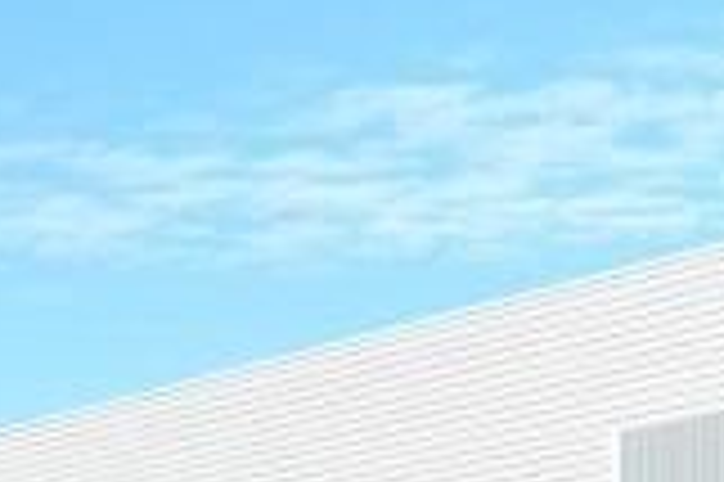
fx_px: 3717
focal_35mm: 185
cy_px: 978
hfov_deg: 10.3
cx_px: -684
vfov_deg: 7.1
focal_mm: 29
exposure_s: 1/100
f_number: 9
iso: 125
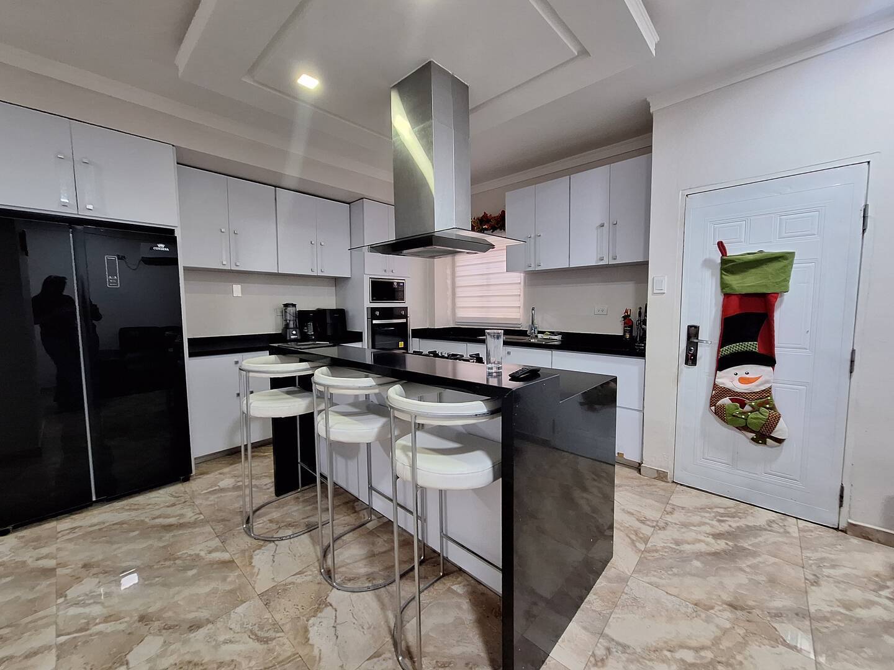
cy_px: 335
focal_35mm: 13
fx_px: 336
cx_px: 447
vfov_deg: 89.9
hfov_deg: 106.2
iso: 160
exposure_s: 1/30
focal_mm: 1.74
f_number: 2.2
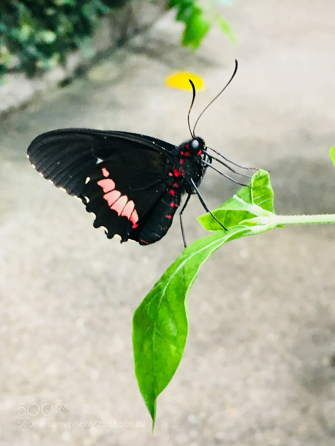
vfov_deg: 61.6
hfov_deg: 48.3
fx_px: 374
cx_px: 168
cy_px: 223
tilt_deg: -32.0
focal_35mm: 29
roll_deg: -3.8
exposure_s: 1/30
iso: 80
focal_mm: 4.15
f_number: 2.2
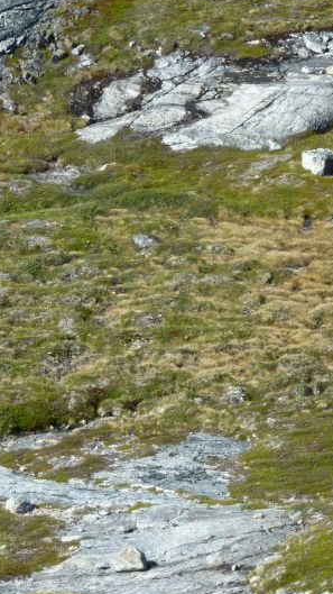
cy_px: 287
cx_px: -54
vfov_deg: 10.2
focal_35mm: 211
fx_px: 3317
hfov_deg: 5.7
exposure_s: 1/320
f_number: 4.4
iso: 80
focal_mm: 21
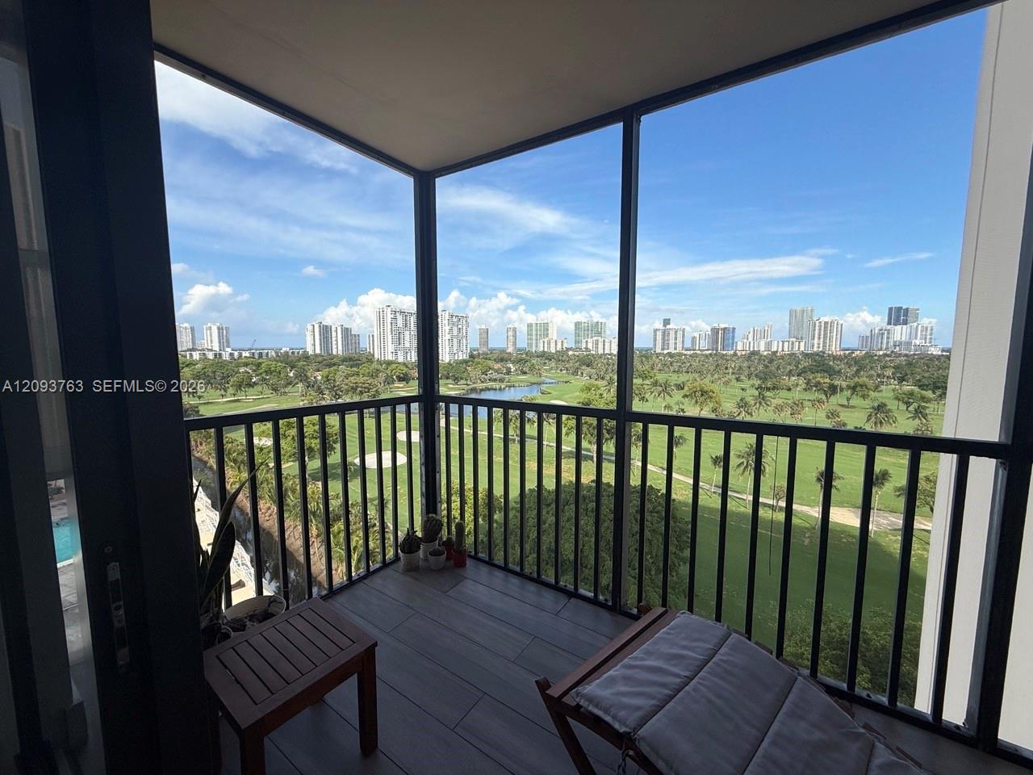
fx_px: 418
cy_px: 388
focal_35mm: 14
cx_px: 516
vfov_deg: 85.7
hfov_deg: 102.1
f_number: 2.2
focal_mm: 2.22
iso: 50
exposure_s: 1/942
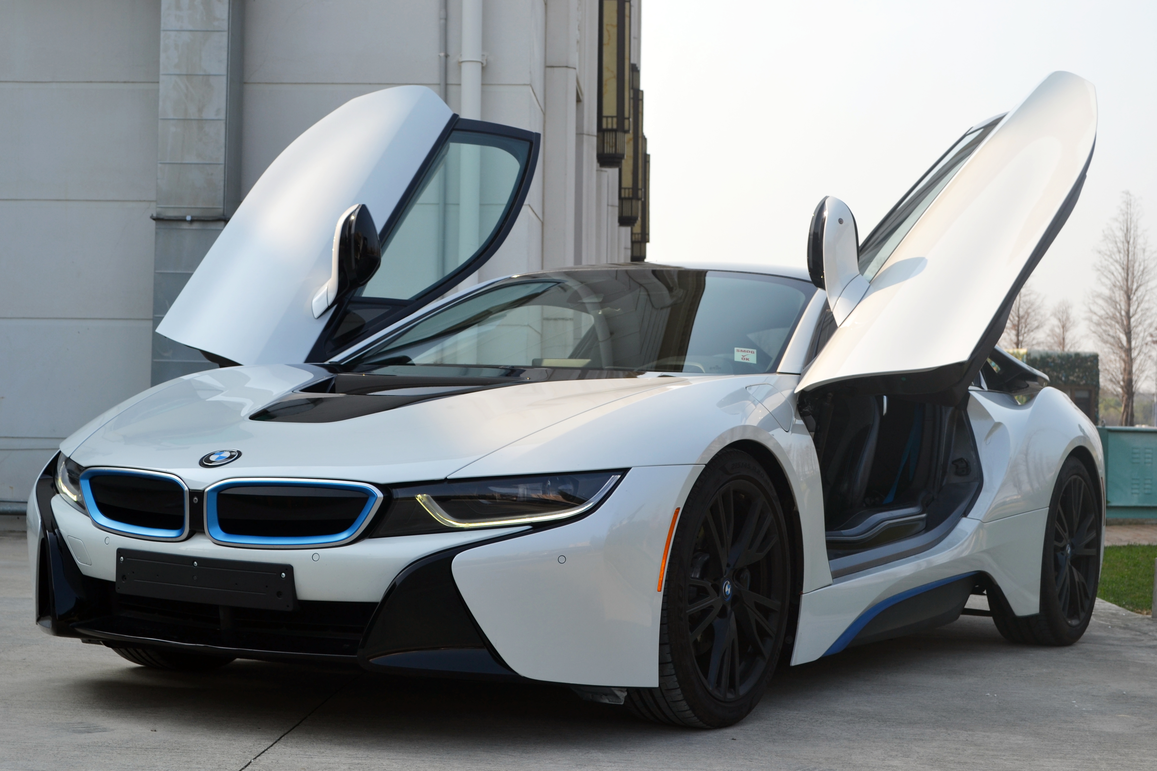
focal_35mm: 60
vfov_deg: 22.6
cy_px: 386
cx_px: 578
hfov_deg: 33.4
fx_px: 1928
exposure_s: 1/200
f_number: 7.1
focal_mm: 40
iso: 100
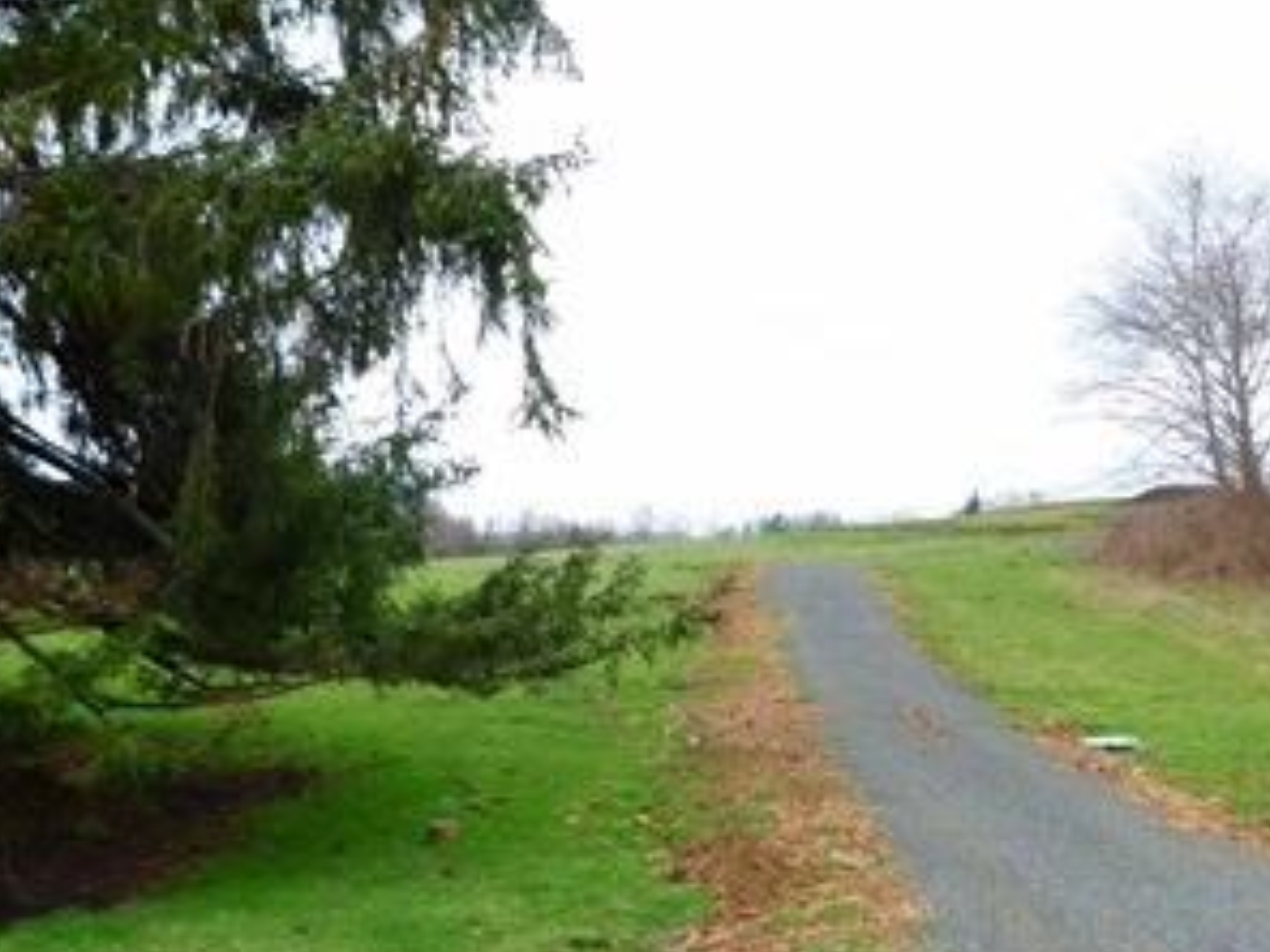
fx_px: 1981
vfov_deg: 26.8
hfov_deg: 35.5
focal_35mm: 54
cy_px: 292
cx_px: 686
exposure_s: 1/100
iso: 100
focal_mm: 4.5
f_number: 3.2
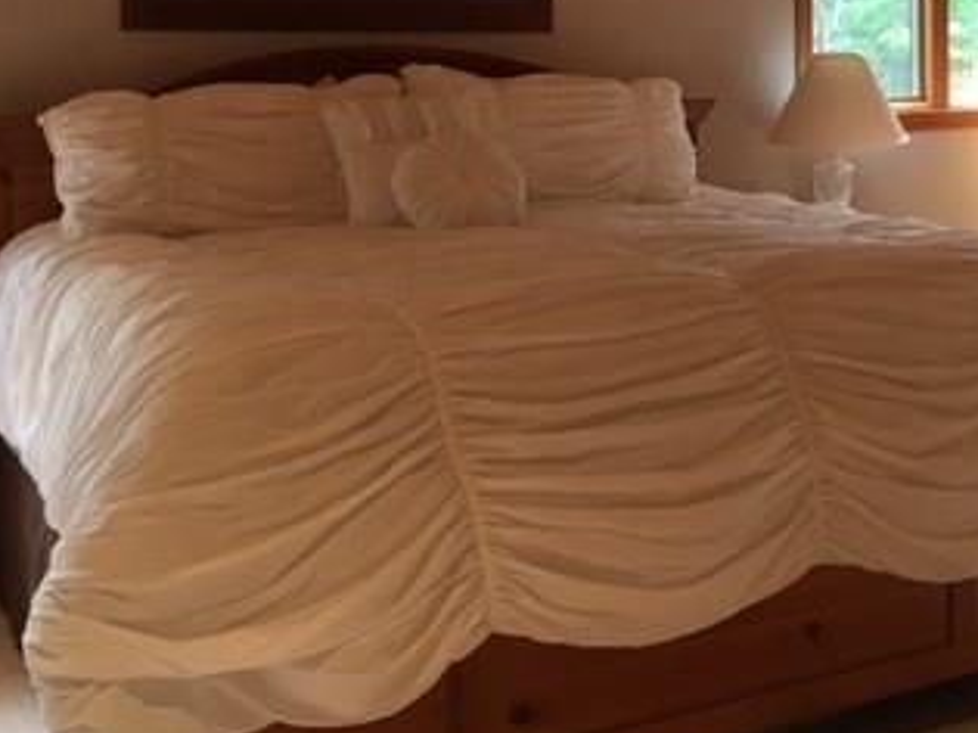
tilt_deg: -3.0
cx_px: 863
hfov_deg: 31.3
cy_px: 78
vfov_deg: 24.1
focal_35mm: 59
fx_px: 1666
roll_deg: +0.7
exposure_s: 1/30
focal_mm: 4.15
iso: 50
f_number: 2.2
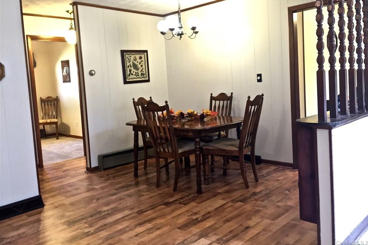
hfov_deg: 60.3
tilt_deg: -4.4
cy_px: 104
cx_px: 189
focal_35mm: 31
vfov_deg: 42.2
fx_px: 317
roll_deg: +2.7
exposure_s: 1/15
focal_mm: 4.15
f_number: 2.2
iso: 250
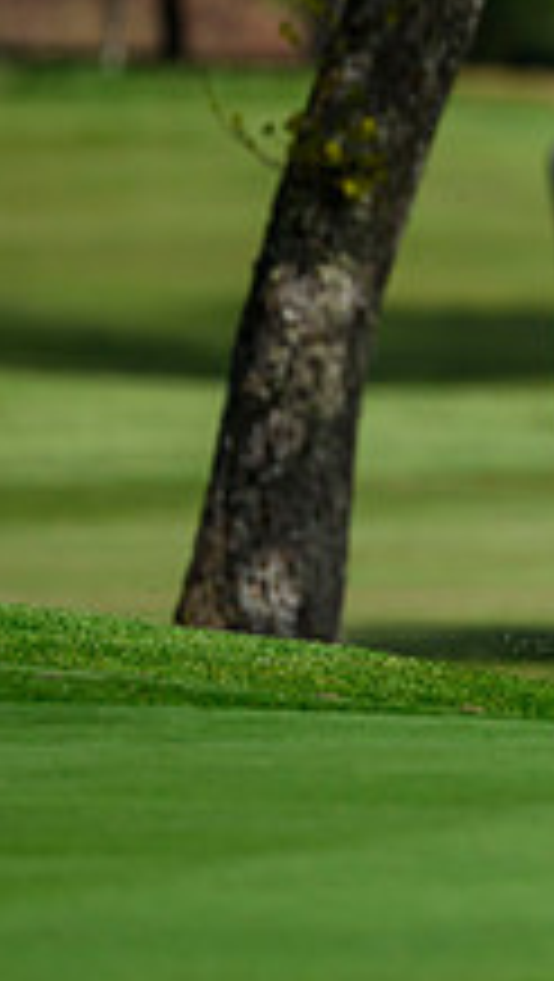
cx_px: 1225
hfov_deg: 1.1
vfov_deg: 1.9
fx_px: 29077
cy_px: 317
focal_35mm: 1116
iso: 500
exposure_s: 1/6400
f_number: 3.5
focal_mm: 400
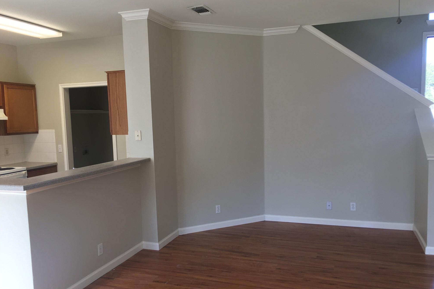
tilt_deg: -4.5
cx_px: 222
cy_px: 155
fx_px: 374
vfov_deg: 42.3
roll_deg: +2.3
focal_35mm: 31
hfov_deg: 60.3
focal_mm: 4.15
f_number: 2.2
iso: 25
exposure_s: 1/40
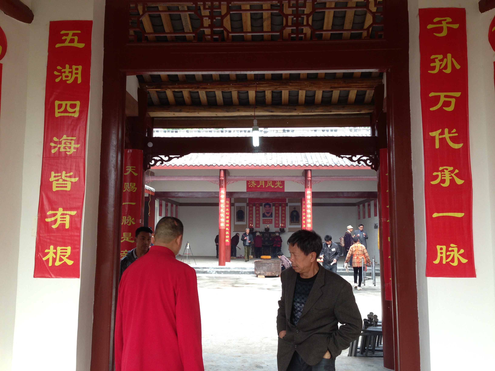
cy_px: 186
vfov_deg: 42.9
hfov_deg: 55.4
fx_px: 472
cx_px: 248
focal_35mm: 33
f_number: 2.4
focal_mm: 4.13
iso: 64
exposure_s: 1/178
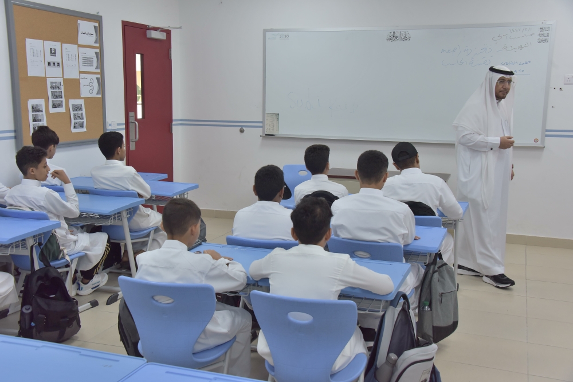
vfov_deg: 31.9
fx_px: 668
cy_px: 191
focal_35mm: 42
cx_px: 286
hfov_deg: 46.4
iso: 1250
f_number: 7.1
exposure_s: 1/200
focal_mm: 42
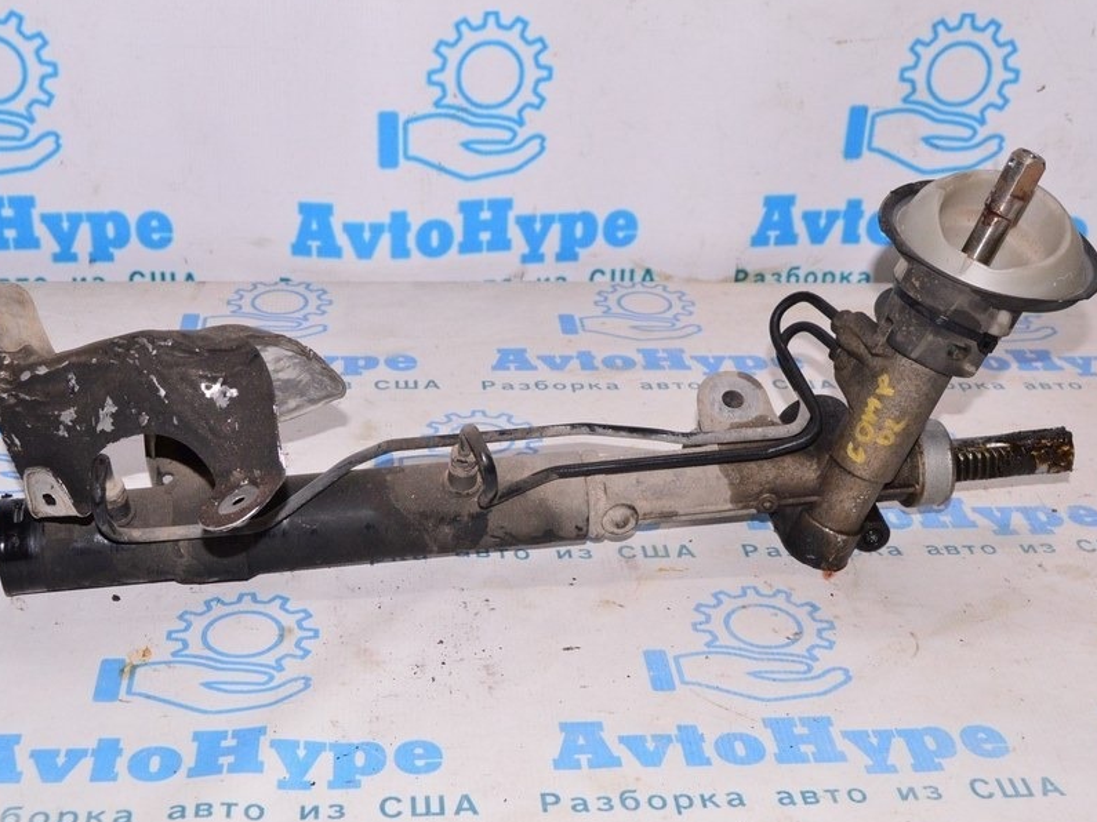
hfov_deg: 36.8
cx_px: 537
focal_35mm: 52
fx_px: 1648
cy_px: 452
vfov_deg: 28.0
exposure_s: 1/200
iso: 1600
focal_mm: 28
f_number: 8
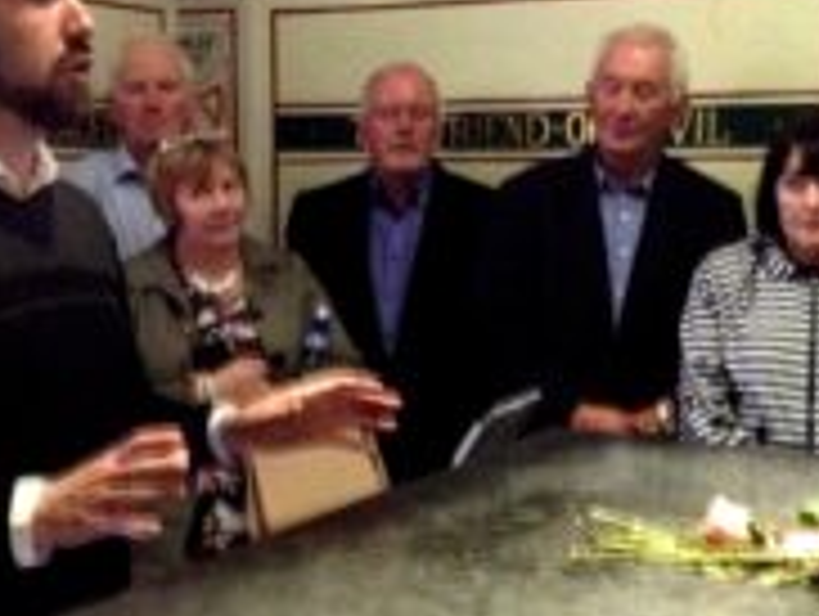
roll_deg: -0.2
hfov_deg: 27.0
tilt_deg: -13.2
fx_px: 1706
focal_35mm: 72
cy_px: 353
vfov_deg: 20.5
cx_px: 396
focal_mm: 4.28
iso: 800
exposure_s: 1/15
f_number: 2.4
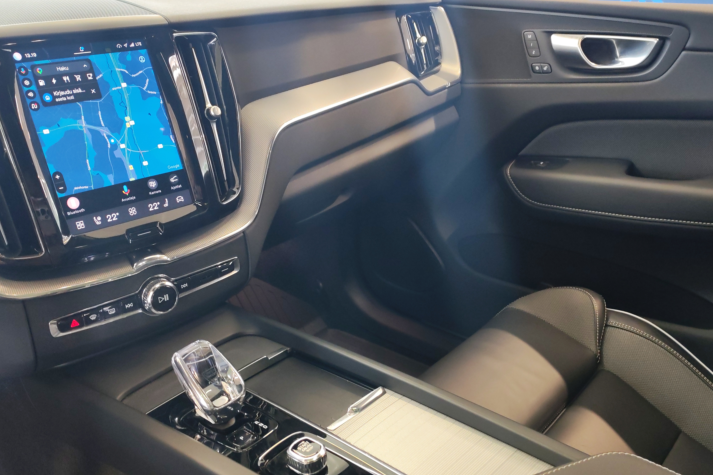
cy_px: 264
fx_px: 693
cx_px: 354
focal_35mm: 35
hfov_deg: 54.4
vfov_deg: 37.8
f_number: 1.9
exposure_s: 1/50
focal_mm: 6.12
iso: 1072
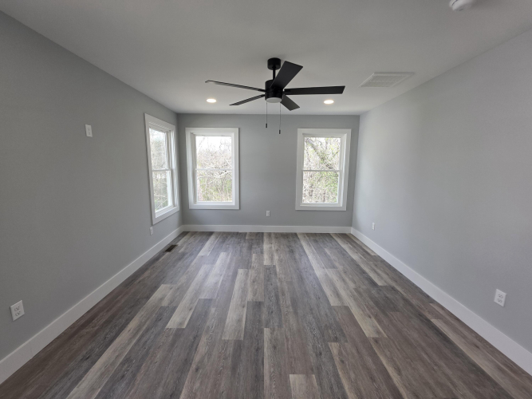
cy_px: 200
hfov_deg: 106.2
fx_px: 200
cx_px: 266
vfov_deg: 89.9
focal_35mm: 13
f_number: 1.9
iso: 64
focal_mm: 2.2
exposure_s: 1/120
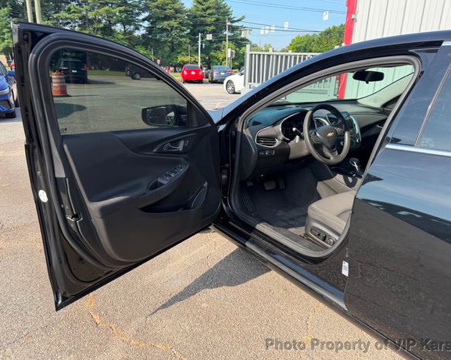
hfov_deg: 66.1
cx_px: 228
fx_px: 347
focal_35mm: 26
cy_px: 174
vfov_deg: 54.9
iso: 100
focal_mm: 6.76
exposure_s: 1/1271
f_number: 1.78
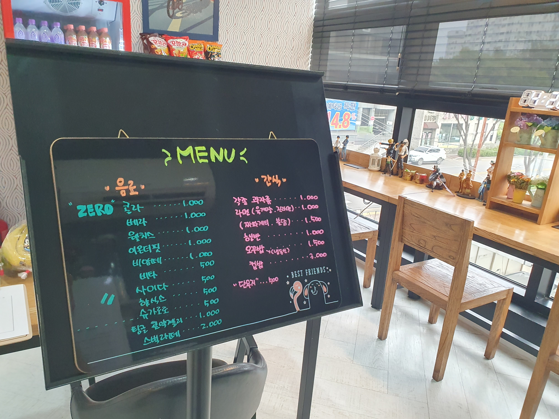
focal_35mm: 26
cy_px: 210
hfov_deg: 67.3
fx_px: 420
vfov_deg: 53.1
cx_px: 280
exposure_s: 1/120
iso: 320
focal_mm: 4.32
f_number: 2.4
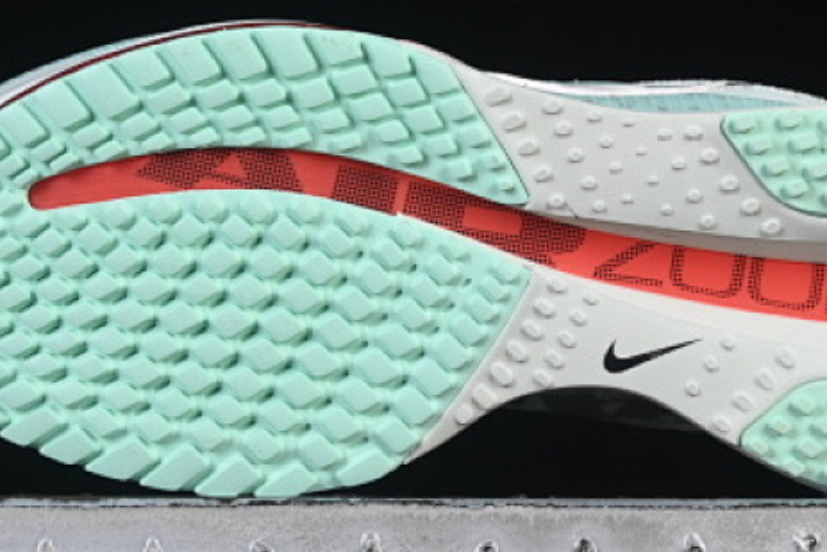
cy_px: 96
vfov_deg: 7.8
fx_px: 4021
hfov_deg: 11.7
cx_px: 513
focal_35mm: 175
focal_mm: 50
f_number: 8
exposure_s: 1/80
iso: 160
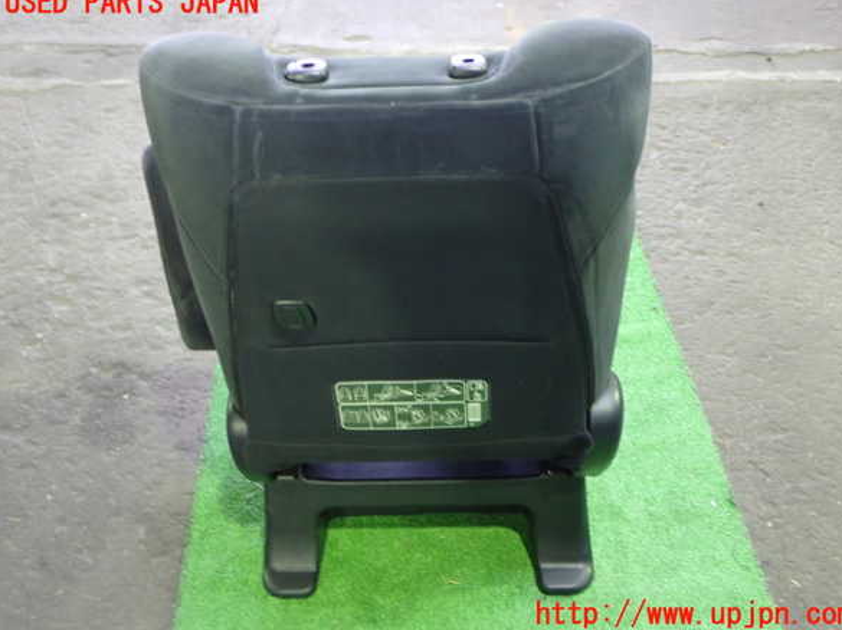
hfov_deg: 47.9
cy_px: 309
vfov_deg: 36.8
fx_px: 948
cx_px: 429
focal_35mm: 39
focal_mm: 6.83
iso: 800
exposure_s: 1/13
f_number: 2.7
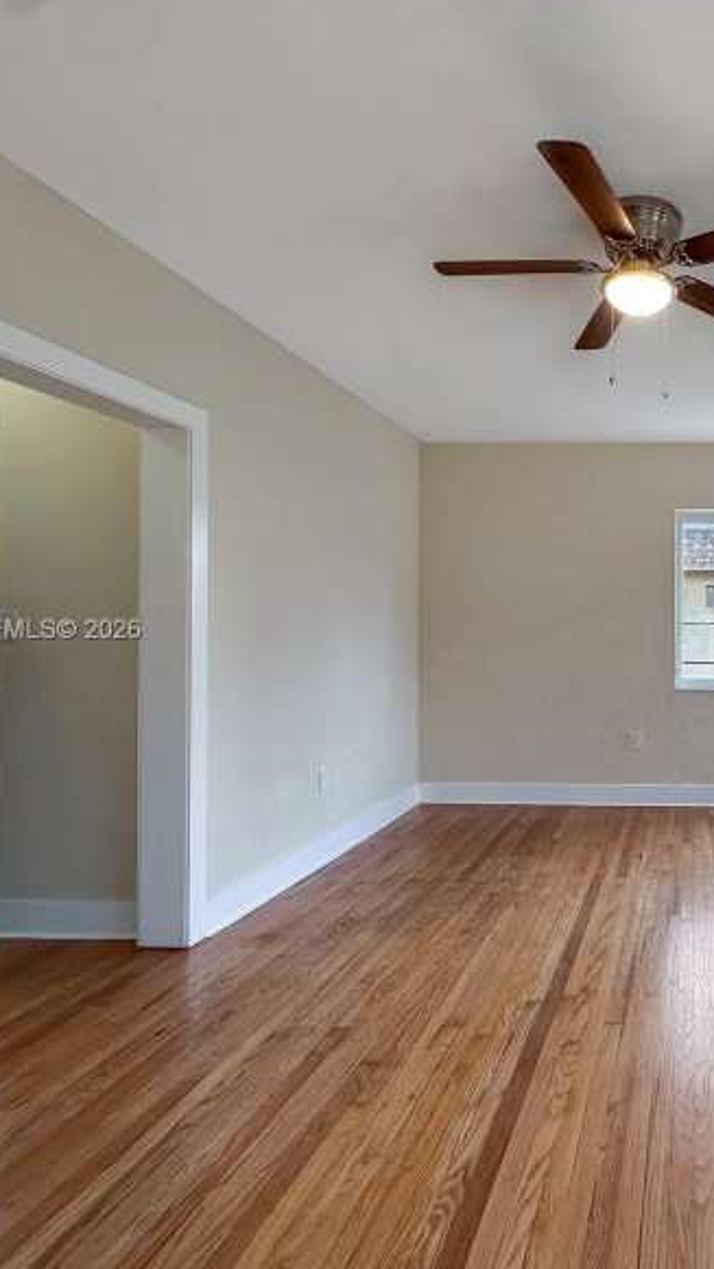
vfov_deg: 83.8
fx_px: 707
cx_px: 675
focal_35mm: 21
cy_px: 631
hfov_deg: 46.9
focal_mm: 2.22
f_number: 2.2
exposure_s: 1/120
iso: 160
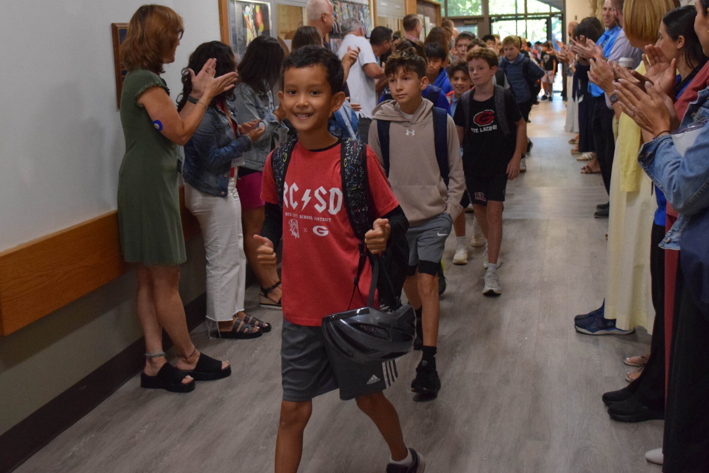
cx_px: 379
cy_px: 173
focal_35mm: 47
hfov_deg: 41.9
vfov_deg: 28.5
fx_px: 925
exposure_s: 1/250
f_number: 4
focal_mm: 24
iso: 3200
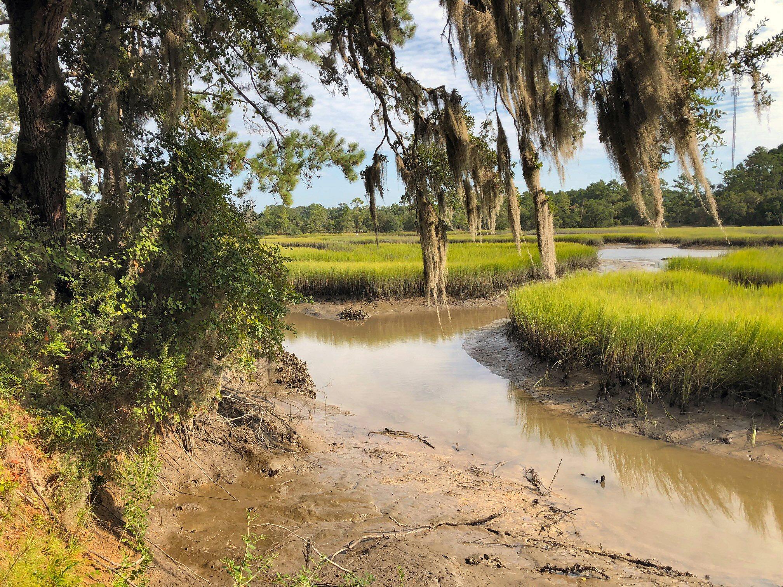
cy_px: 294
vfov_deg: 49.7
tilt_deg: -7.3
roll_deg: +0.7
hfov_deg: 63.4
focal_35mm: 28
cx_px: 392
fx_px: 633
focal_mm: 3.99
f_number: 1.8
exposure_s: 1/972
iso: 20
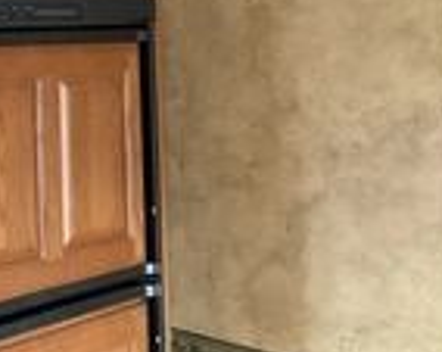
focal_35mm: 80
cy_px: -103
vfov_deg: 17.9
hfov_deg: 21.5
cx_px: -137
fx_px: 1044
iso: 320
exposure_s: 1/51
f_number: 1.8
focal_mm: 3
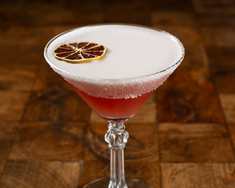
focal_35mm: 73
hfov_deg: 26.1
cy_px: 85
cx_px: 107
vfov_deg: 21.0
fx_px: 507
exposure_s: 1/250
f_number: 6.3
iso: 100
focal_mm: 50
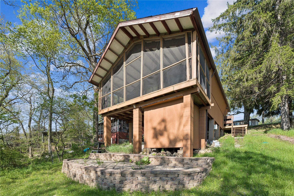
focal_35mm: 16
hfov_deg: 96.7
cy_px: 98
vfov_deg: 73.7
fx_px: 131
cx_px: 147
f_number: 10
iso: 400
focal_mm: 16
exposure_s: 1/400
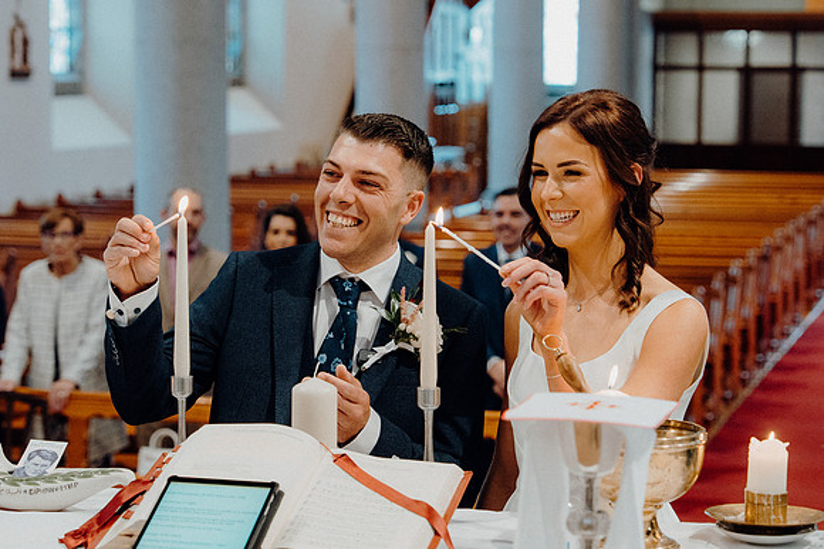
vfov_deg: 14.3
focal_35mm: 96
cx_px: 412
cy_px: 274
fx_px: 2198
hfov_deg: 21.2
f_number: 3.5
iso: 2000
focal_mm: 64
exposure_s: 1/160
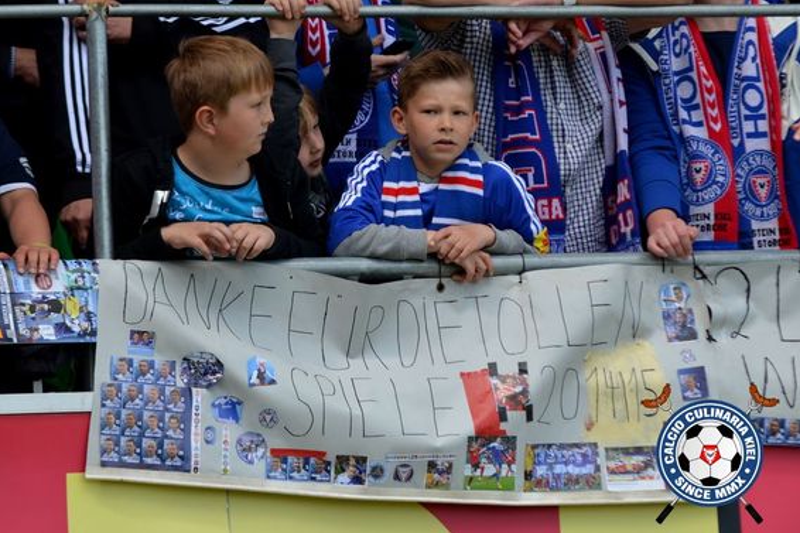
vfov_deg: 4.5
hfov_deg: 6.8
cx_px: 401
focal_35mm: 302
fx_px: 6709
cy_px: 267
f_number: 5
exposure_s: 1/1250
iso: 400
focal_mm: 200
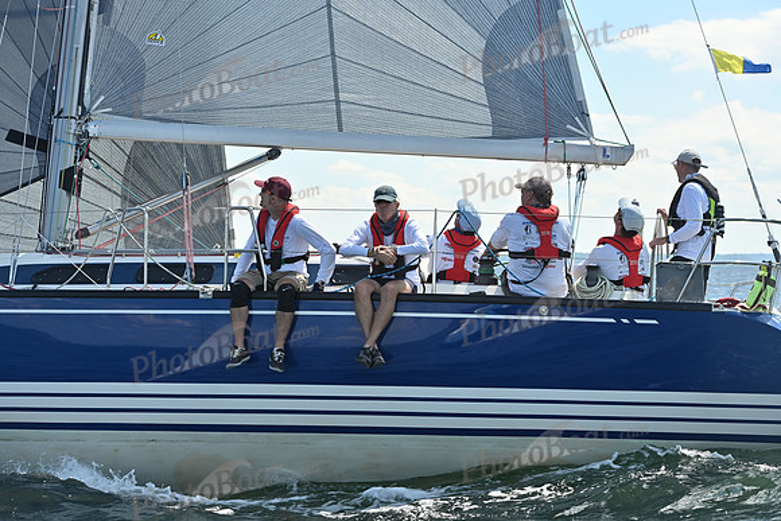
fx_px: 1866
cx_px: 390
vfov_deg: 15.9
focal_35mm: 86
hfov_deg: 23.6
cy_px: 260
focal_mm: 86
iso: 250
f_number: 6.3
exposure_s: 1/1250
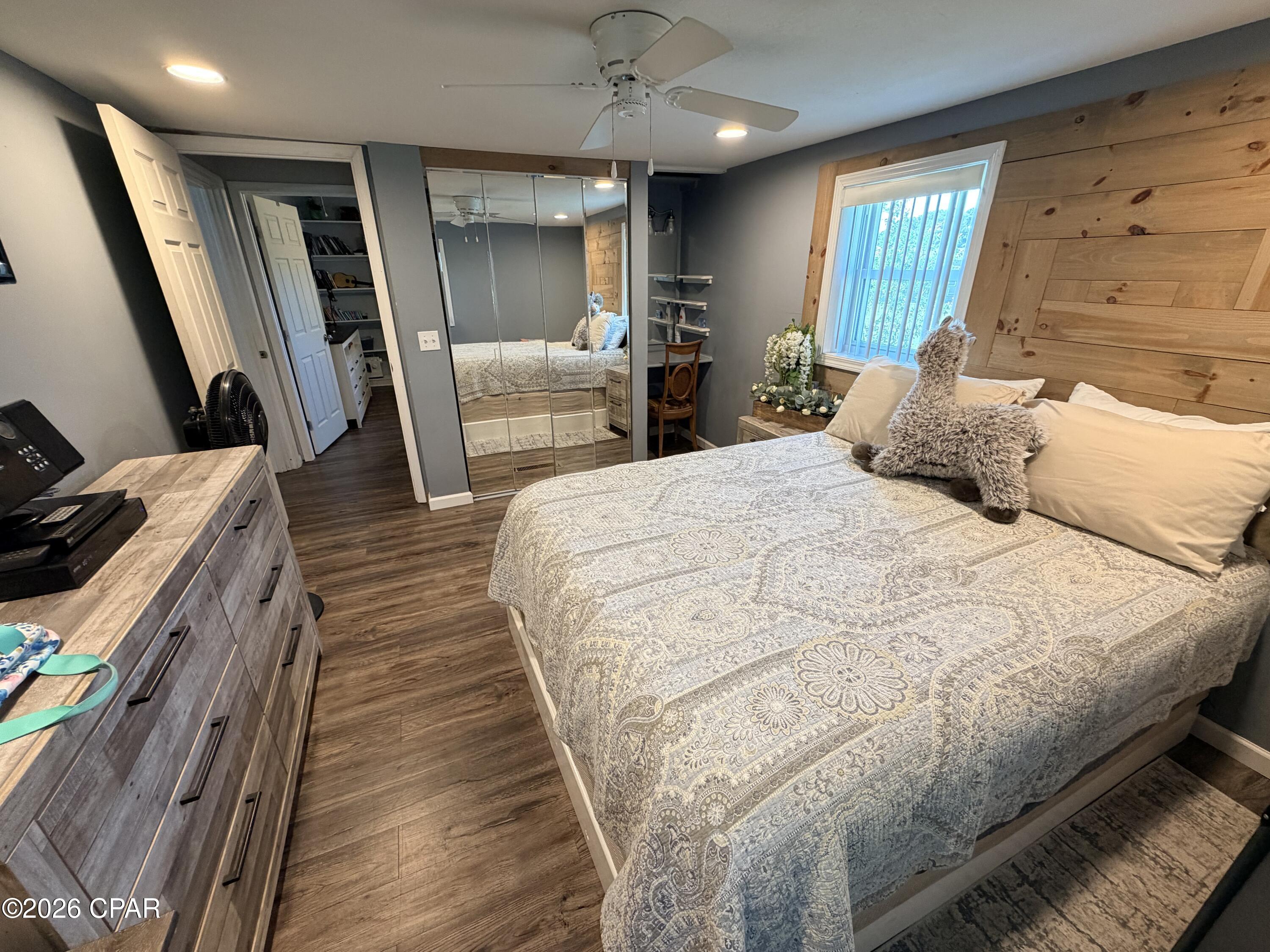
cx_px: 635
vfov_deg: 85.7
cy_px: 476
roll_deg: +0.6
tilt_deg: -22.7
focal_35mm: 14
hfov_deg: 102.1
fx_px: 514
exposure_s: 1/60
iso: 200
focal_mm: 2.22
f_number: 2.2
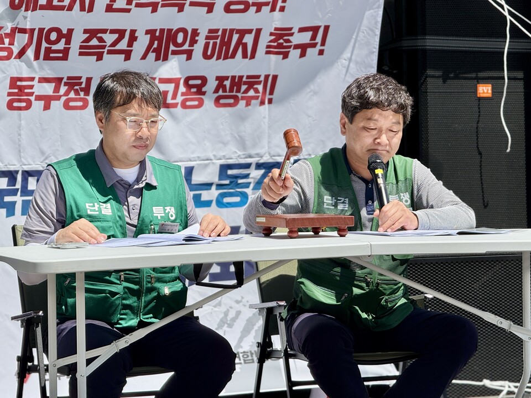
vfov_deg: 12.3
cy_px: 199
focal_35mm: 120
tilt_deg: -0.5
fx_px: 1841
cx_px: 266
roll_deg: -0.8
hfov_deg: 16.4
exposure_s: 1/1650
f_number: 2.8
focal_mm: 15.66
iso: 50
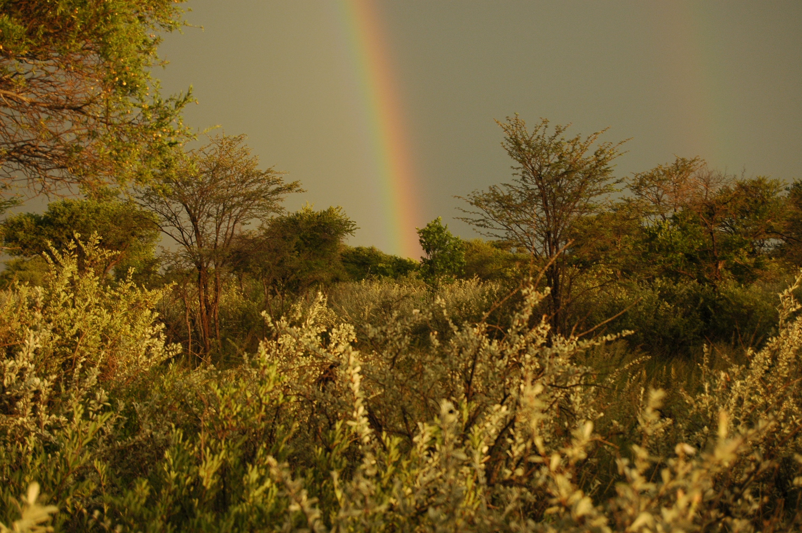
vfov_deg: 16.5
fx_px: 1836
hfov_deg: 24.6
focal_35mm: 82
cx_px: 401
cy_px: 266
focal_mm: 55
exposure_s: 1/30
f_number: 5.6
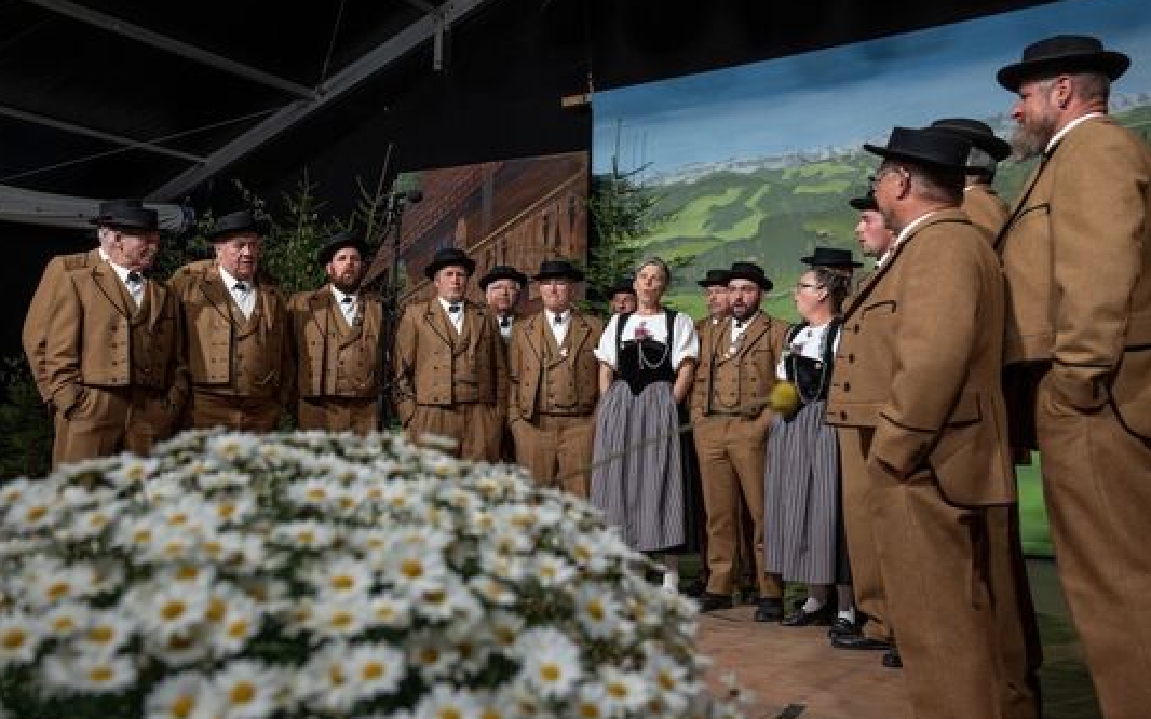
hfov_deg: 59.7
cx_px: 570
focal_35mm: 32
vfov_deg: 39.4
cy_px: 343
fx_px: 1004
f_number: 5
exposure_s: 1/80
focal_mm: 31
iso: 800
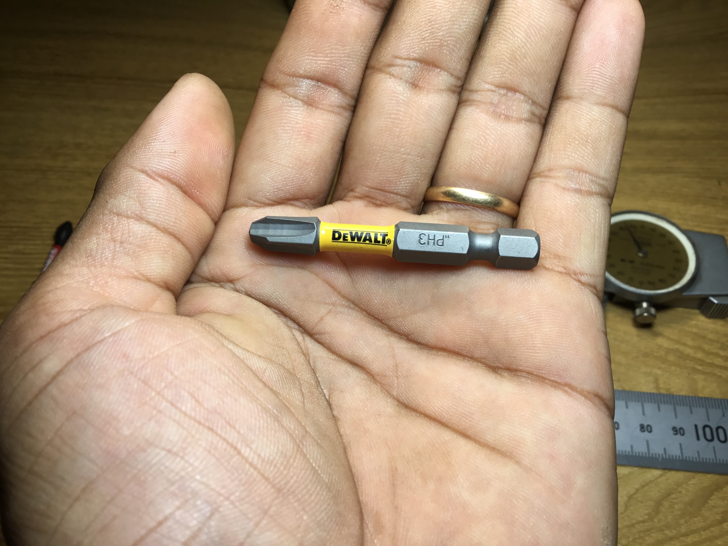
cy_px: 273
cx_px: 364
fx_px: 652
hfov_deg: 58.4
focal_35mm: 31
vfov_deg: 45.4
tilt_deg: -54.2
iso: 25
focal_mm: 3.3
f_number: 2.4
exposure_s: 1/155
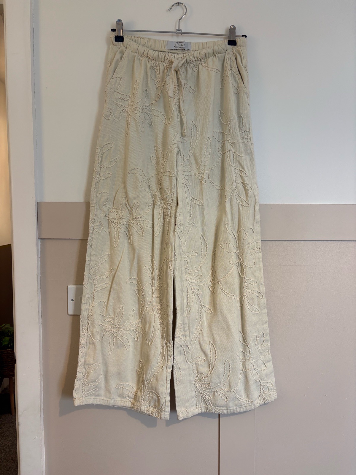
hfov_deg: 53.1
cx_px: 178
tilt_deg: -4.0
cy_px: 238
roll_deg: -0.2
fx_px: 357
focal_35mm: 26
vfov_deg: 67.3
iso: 100
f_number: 1.6
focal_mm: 5.96
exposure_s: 1/50
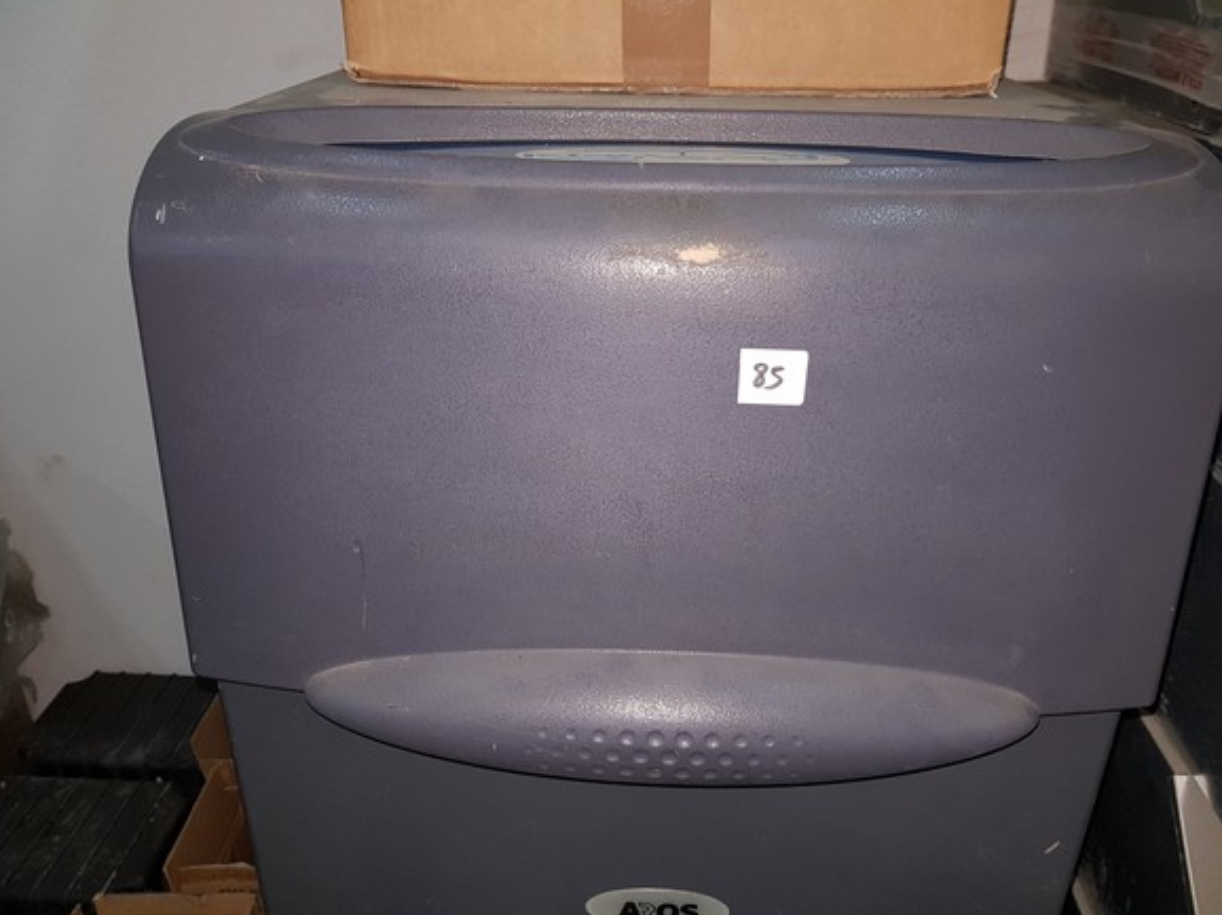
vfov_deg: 51.3
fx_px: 953
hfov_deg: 65.3
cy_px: 471
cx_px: 622
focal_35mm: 27
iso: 100
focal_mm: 4.2
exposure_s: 1/50
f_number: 1.7
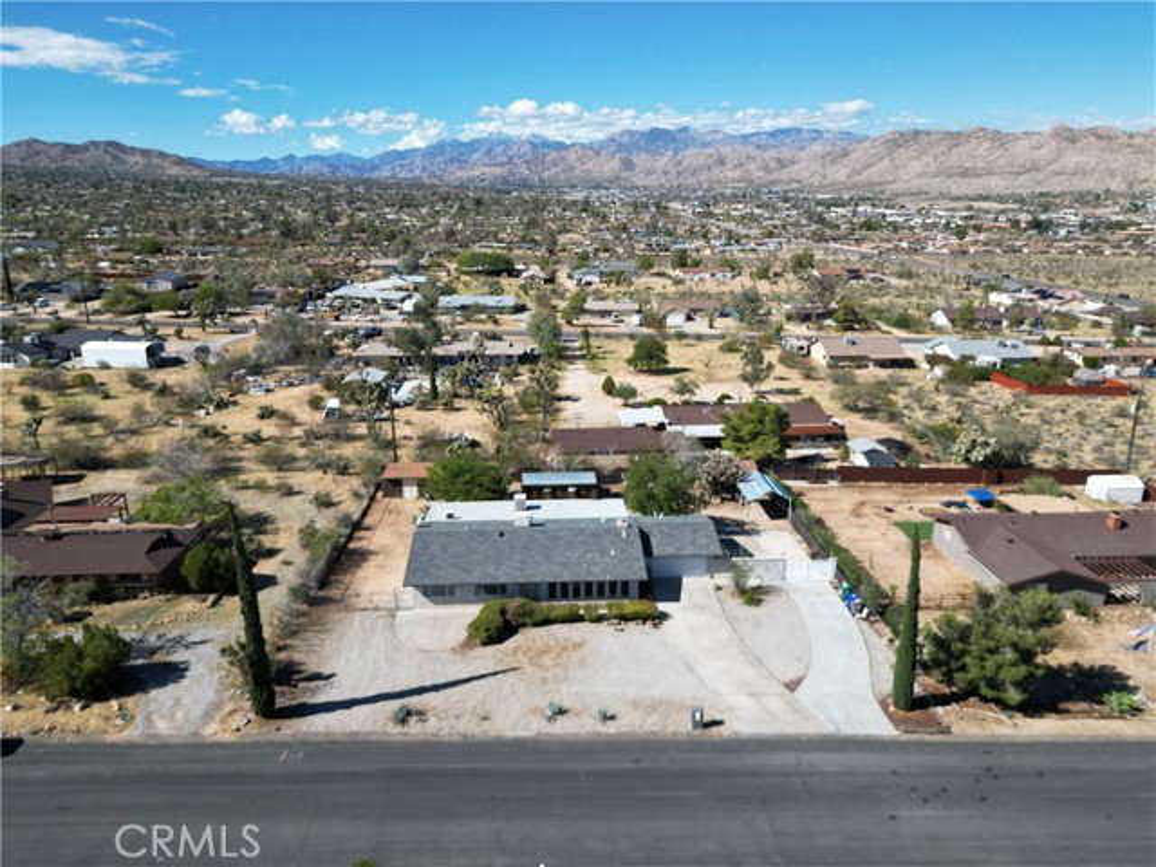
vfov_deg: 56.8
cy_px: 434
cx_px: 578
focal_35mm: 24
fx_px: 801
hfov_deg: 71.6
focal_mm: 6.72
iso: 120
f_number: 1.7
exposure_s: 1/3000
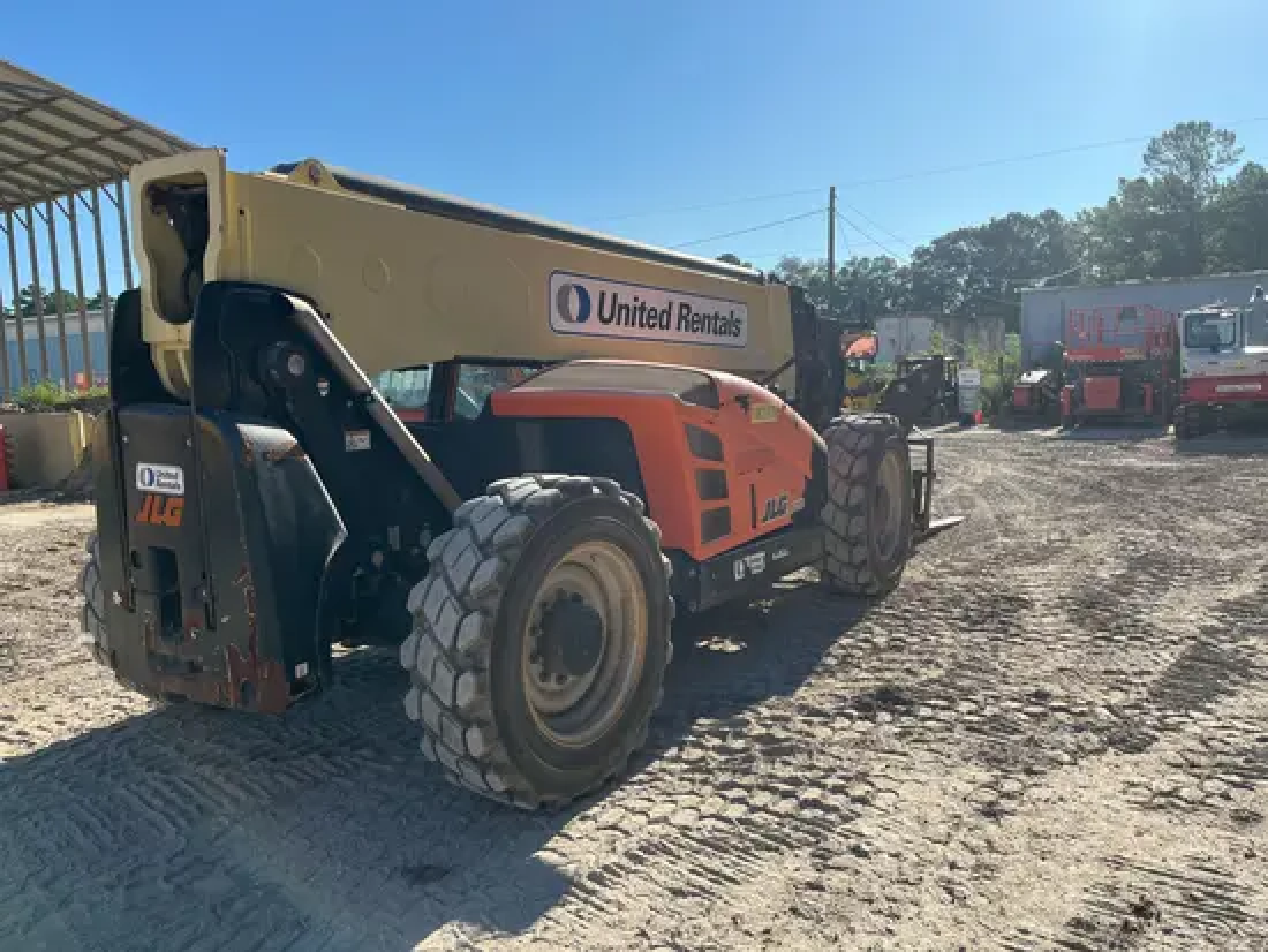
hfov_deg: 67.3
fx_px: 953
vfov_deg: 53.1
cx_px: 634
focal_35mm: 26
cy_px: 476
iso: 50
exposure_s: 1/2571
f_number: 1.6
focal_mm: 5.1
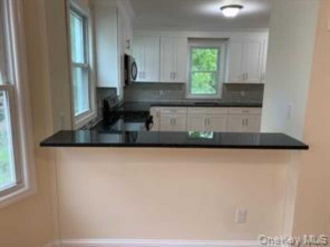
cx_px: 165
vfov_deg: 53.1
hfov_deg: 67.3
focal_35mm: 26
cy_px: 124
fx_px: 248
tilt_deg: -12.3
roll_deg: +0.5
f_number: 1.8
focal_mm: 4.25
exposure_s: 1/60
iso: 64
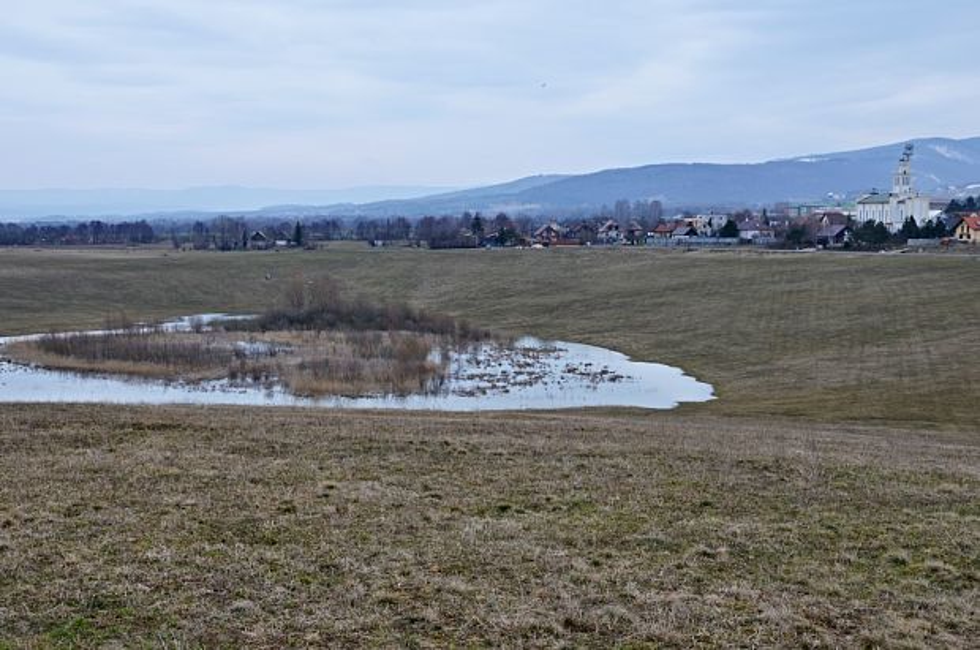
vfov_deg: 26.4
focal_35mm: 51
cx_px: 490
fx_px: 1386
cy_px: 325
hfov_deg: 38.9
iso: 100
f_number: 10
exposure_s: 1/100
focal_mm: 34
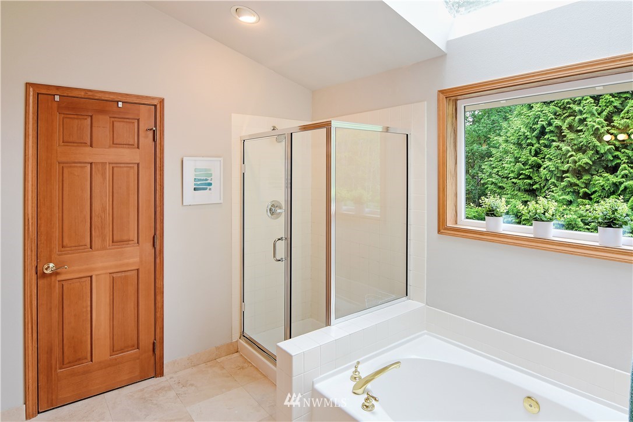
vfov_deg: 63.2
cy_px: 211
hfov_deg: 85.4
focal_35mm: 20
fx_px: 343
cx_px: 316
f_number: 9
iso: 125
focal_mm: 13
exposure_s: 1/6
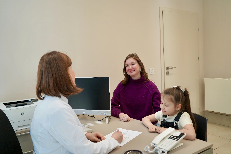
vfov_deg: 42.3
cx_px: 116
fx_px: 199
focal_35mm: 31
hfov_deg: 60.3
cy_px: 77
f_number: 4
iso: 500
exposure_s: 1/160
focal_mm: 31
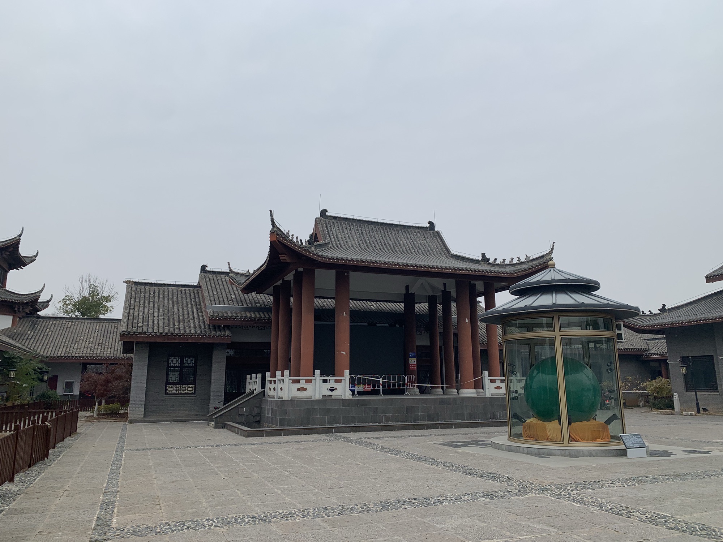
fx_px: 543
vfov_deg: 53.1
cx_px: 362
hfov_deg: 67.3
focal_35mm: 26
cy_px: 271
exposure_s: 1/1610
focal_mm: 4.25
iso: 25
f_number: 1.8
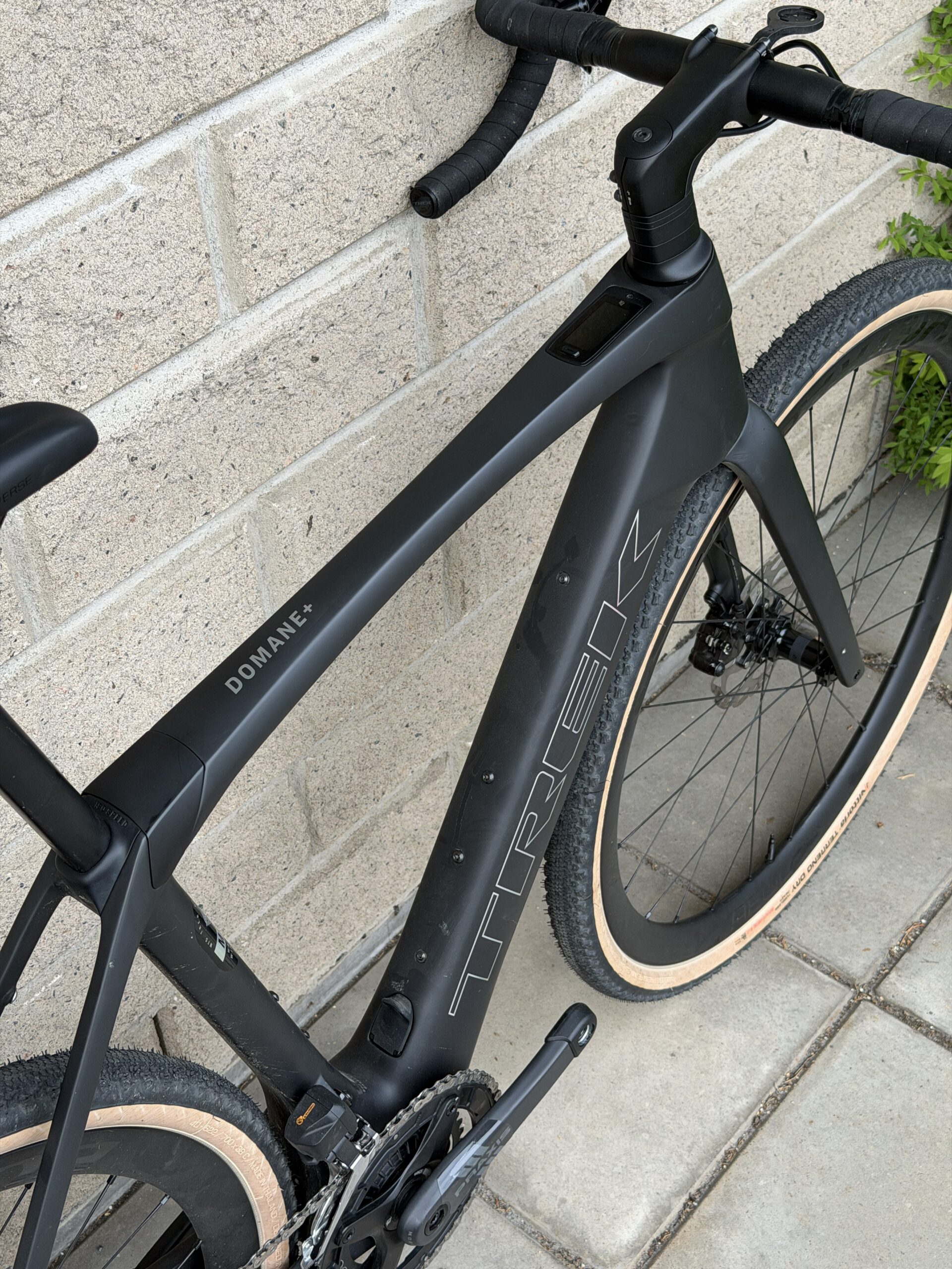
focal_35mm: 48
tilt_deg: -41.9
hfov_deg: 30.3
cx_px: 476
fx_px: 1760
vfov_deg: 39.7
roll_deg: +4.1
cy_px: 634
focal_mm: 6.76
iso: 64
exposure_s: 1/499
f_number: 1.78
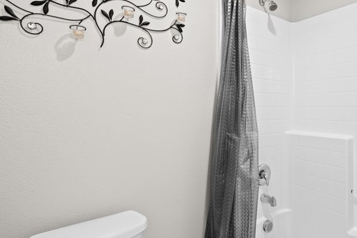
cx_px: 264
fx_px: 238
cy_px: 107
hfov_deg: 69.3
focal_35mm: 24
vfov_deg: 53.0
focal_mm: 14
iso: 2500
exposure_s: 1/30
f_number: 8
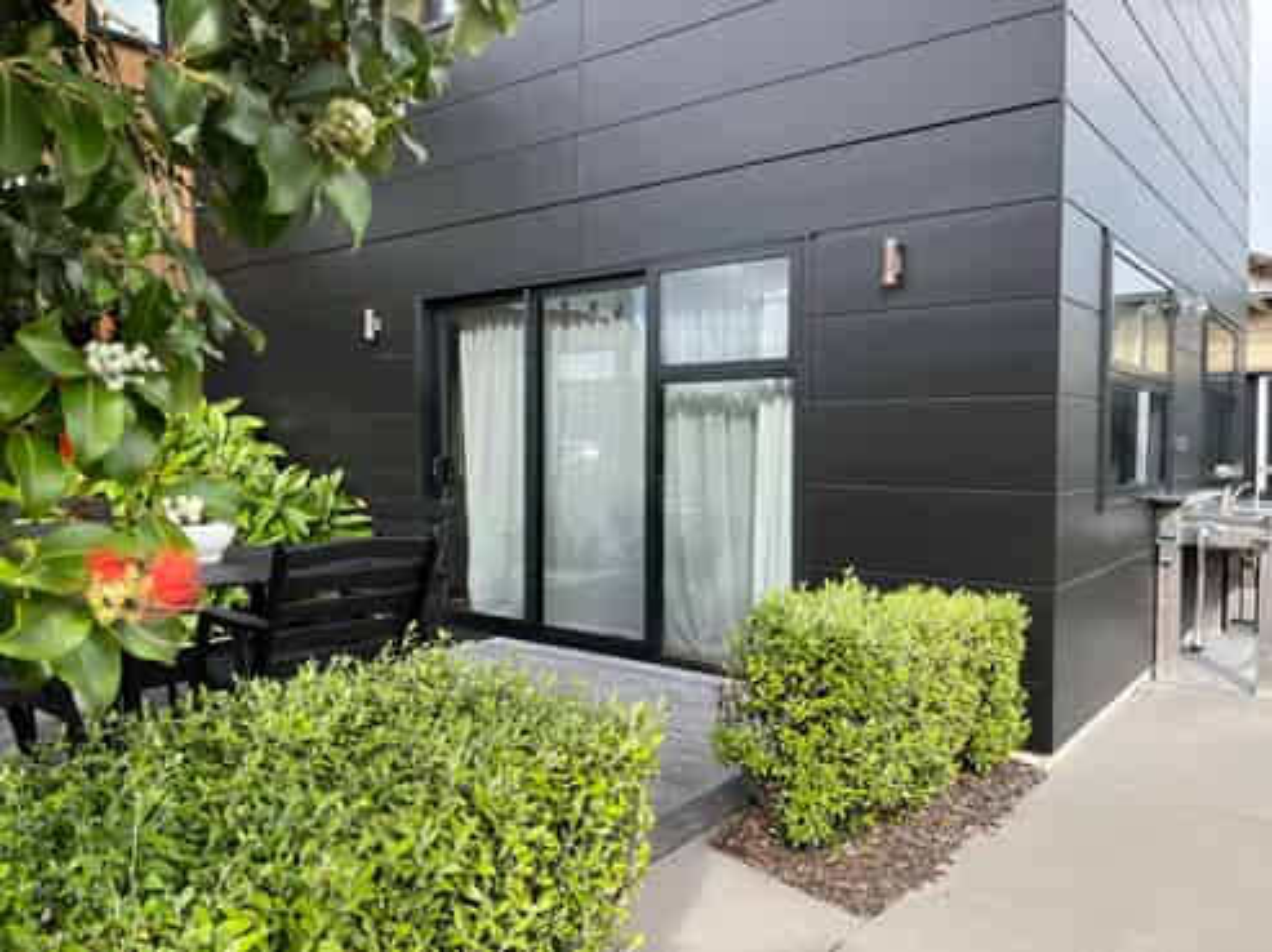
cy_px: 476
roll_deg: -0.5
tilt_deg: -2.1
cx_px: 636
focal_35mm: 26
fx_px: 955
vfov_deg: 53.0
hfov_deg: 67.3
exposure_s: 1/787
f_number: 1.6
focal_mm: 5.1
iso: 50
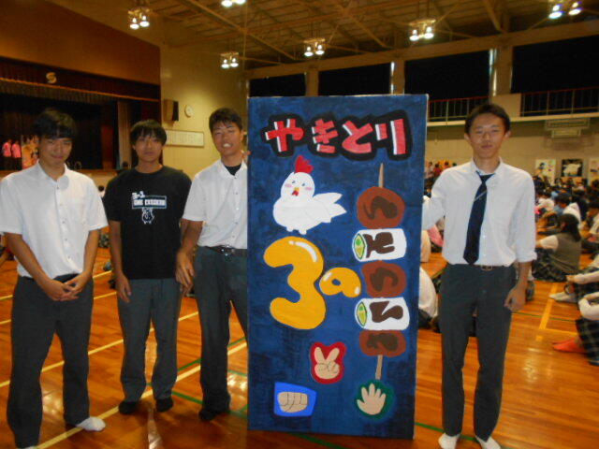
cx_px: 300
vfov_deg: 53.1
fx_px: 450
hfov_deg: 67.3
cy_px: 224
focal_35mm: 26
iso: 320
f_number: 3.2
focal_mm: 4.6
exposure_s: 1/25
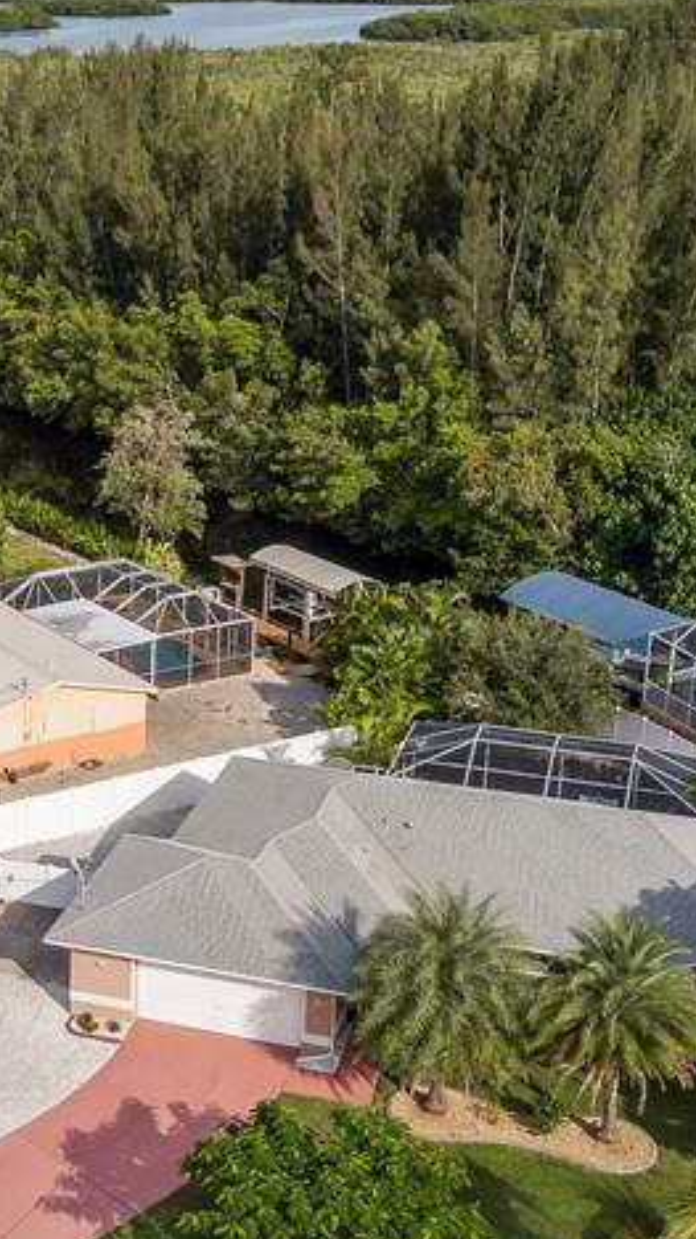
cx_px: 32
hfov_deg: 19.0
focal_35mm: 62
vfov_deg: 33.8
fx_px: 2036
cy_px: 637
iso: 100
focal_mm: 4.7
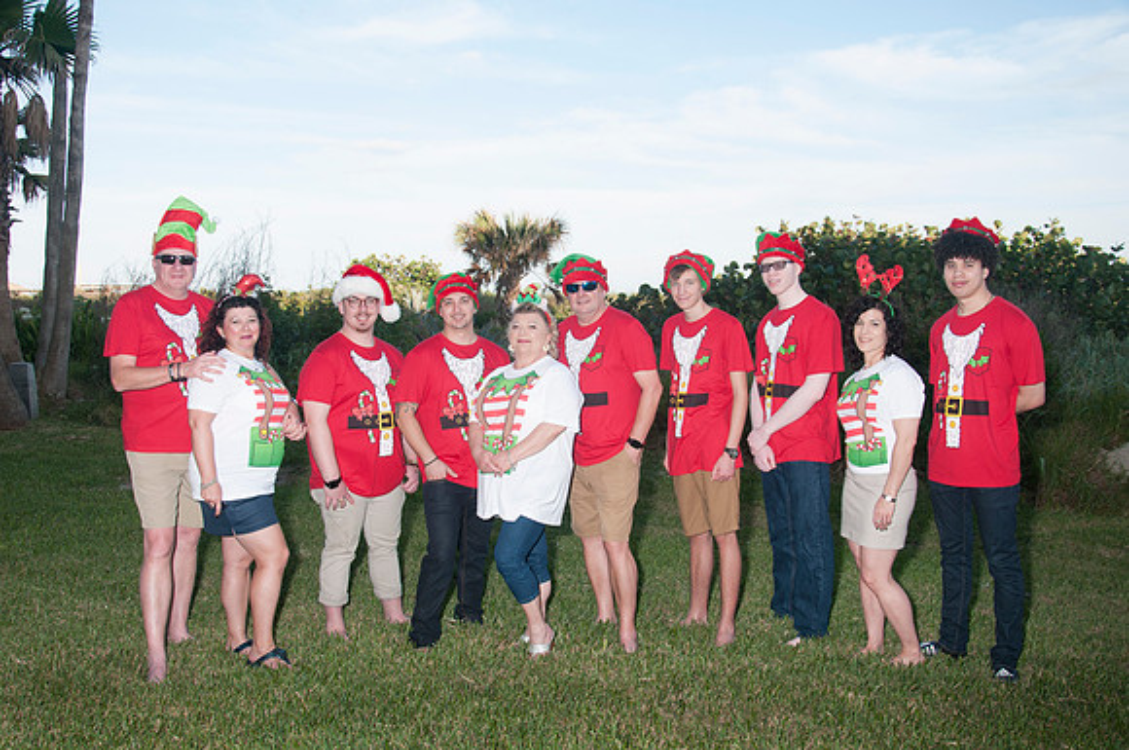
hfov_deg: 59.6
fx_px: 986
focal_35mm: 32
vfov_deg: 41.6
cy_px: 375
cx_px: 564
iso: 100
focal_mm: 21
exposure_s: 1/250
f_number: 6.3
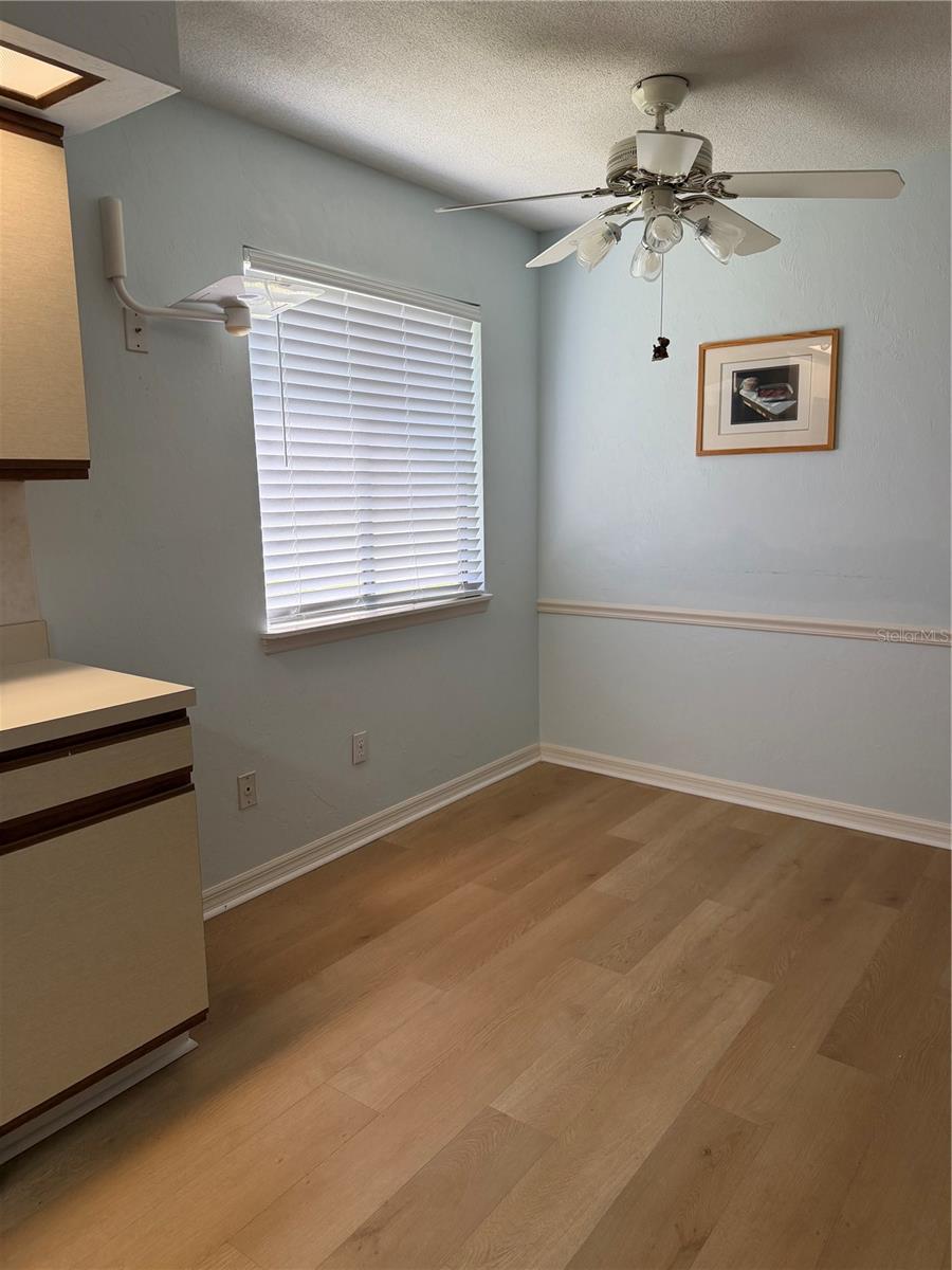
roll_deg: +1.7
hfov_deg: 56.8
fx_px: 880
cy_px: 635
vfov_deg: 71.6
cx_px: 476
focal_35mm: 24
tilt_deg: -10.1
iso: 160
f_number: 1.78
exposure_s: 1/187
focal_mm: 6.76
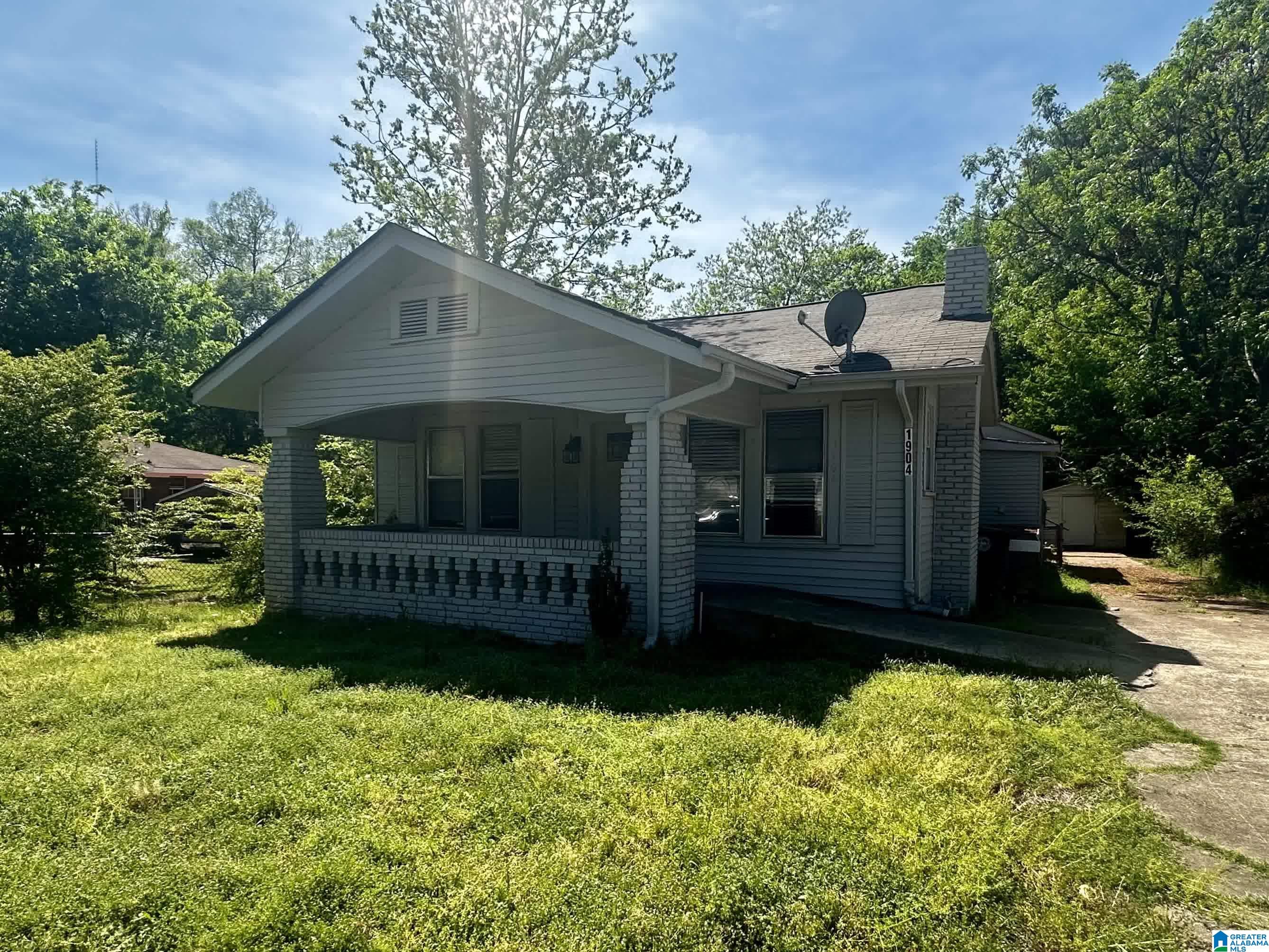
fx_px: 513
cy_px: 476
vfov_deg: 85.7
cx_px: 634
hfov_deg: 102.1
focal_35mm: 14
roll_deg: -1.9
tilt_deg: -1.6
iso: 40
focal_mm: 2.22
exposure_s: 1/1135
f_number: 2.2
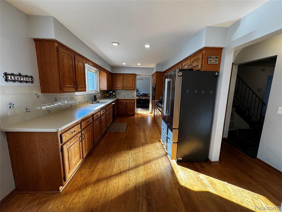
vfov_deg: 85.7
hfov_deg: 102.1
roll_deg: -1.3
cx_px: 141
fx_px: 114
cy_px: 106
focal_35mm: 14
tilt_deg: -10.2
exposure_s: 1/120
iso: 100
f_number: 2.2
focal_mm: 2.22
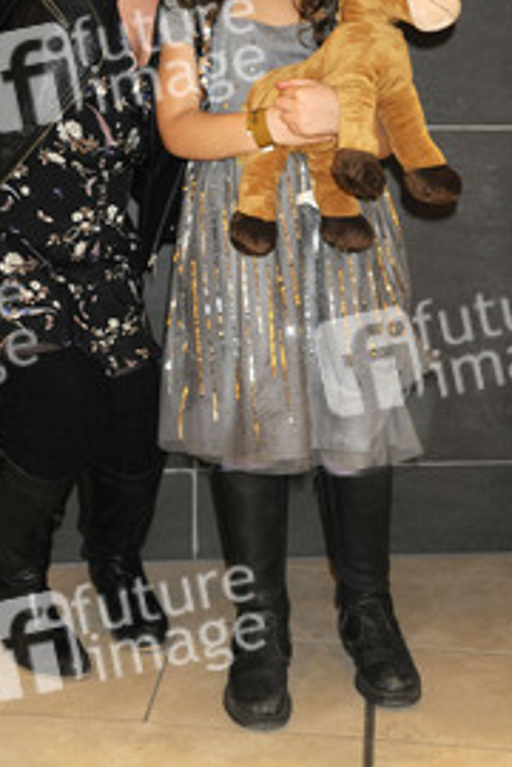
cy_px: 207
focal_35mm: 71
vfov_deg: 28.1
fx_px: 1515
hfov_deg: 19.2
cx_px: 202
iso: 2500
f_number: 6.3
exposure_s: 1/80
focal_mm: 48
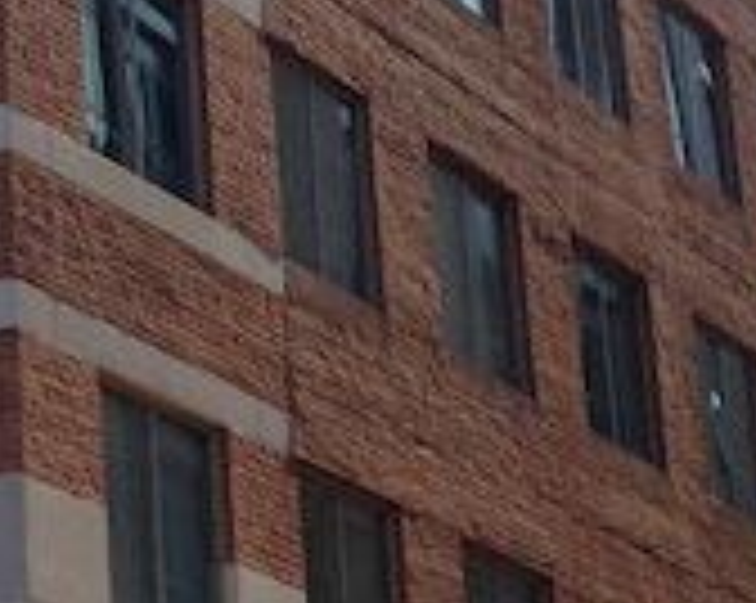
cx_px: -662
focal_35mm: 166
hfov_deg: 10.8
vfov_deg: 9.2
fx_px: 3710
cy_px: 40
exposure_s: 1/1022
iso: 50
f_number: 2.4
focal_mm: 4.28
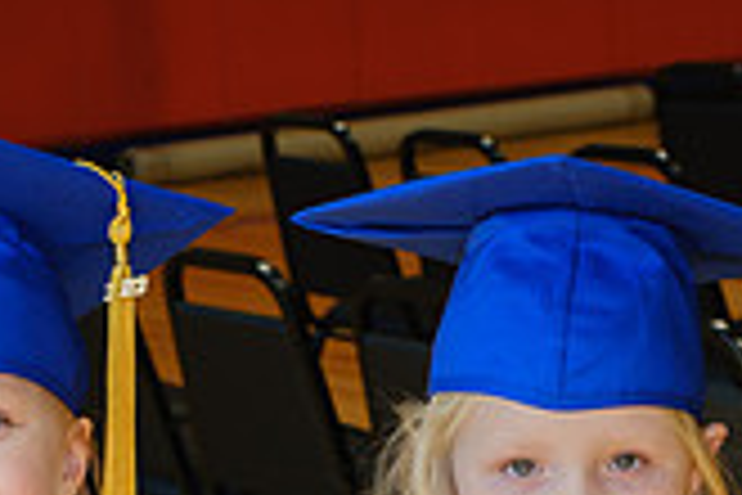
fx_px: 3194
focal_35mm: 155
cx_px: 216
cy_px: 862
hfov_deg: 13.2
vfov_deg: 8.5
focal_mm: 29.2
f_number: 4
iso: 800
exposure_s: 1/125
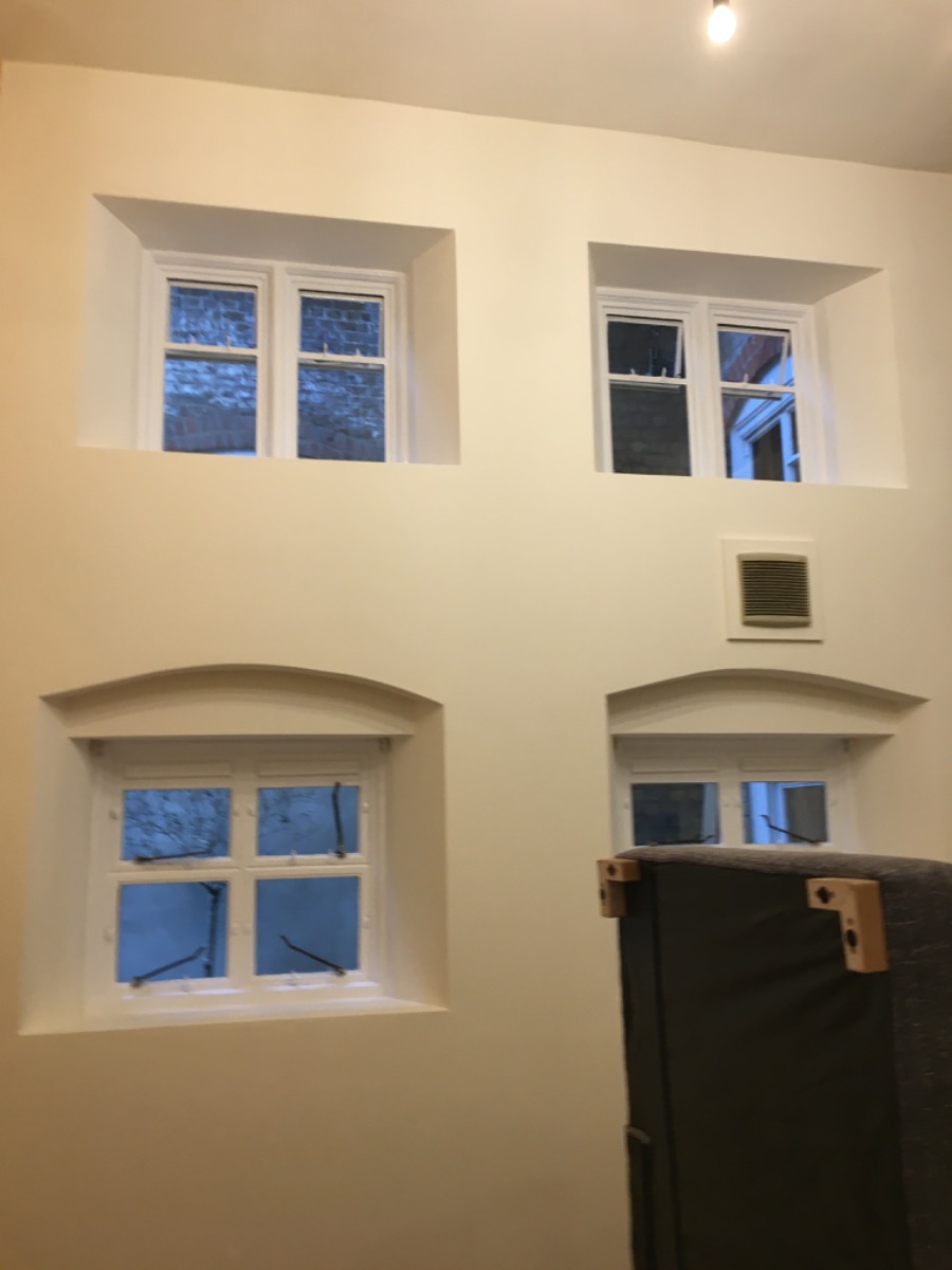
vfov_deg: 61.7
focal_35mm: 29
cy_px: 635
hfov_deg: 48.2
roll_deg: +0.7
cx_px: 476
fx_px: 1063
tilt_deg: +11.7
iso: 80
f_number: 2.2
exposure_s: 1/33
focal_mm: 4.15
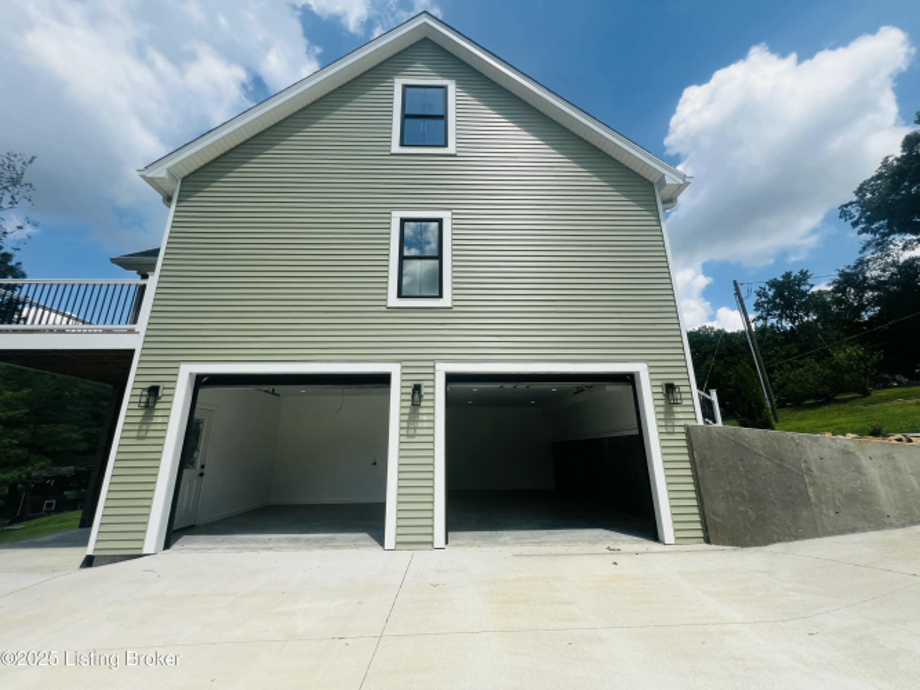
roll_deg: +0.4
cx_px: 460
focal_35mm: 13
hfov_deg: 106.2
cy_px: 345
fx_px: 345
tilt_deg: +15.9
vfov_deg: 89.9
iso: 32
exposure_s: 1/1908
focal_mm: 1.57
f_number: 1.8
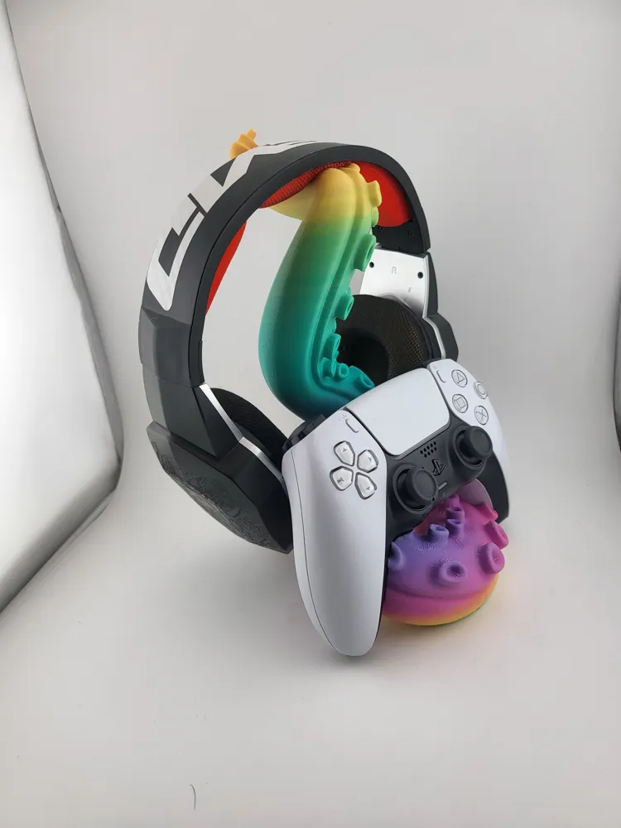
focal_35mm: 24
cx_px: 310
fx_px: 574
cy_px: 414
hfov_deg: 56.8
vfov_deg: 71.6
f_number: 1.8
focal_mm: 5
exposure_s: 1/792
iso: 40
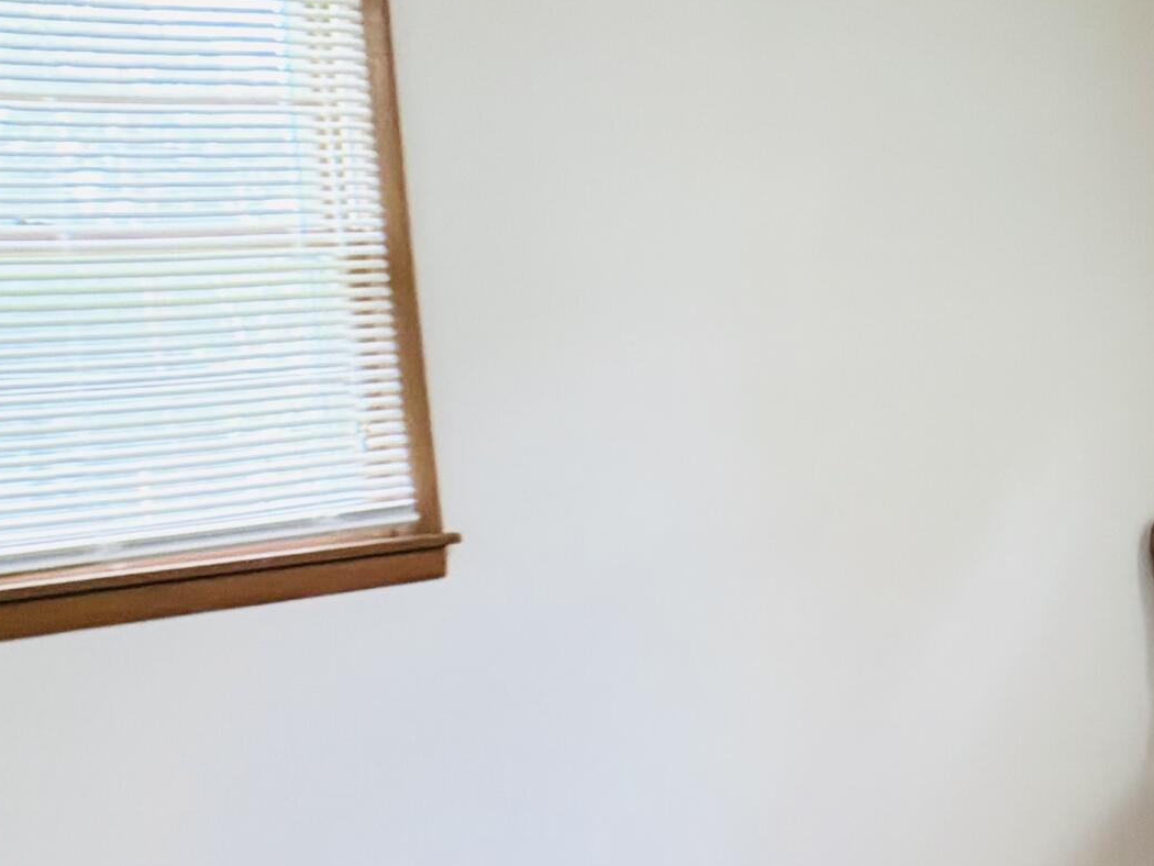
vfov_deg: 18.4
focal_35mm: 80
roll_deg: +4.0
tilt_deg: -5.6
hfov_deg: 22.6
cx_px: 1371
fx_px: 2668
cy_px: 557
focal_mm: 3
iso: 80
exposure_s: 1/60
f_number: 1.8
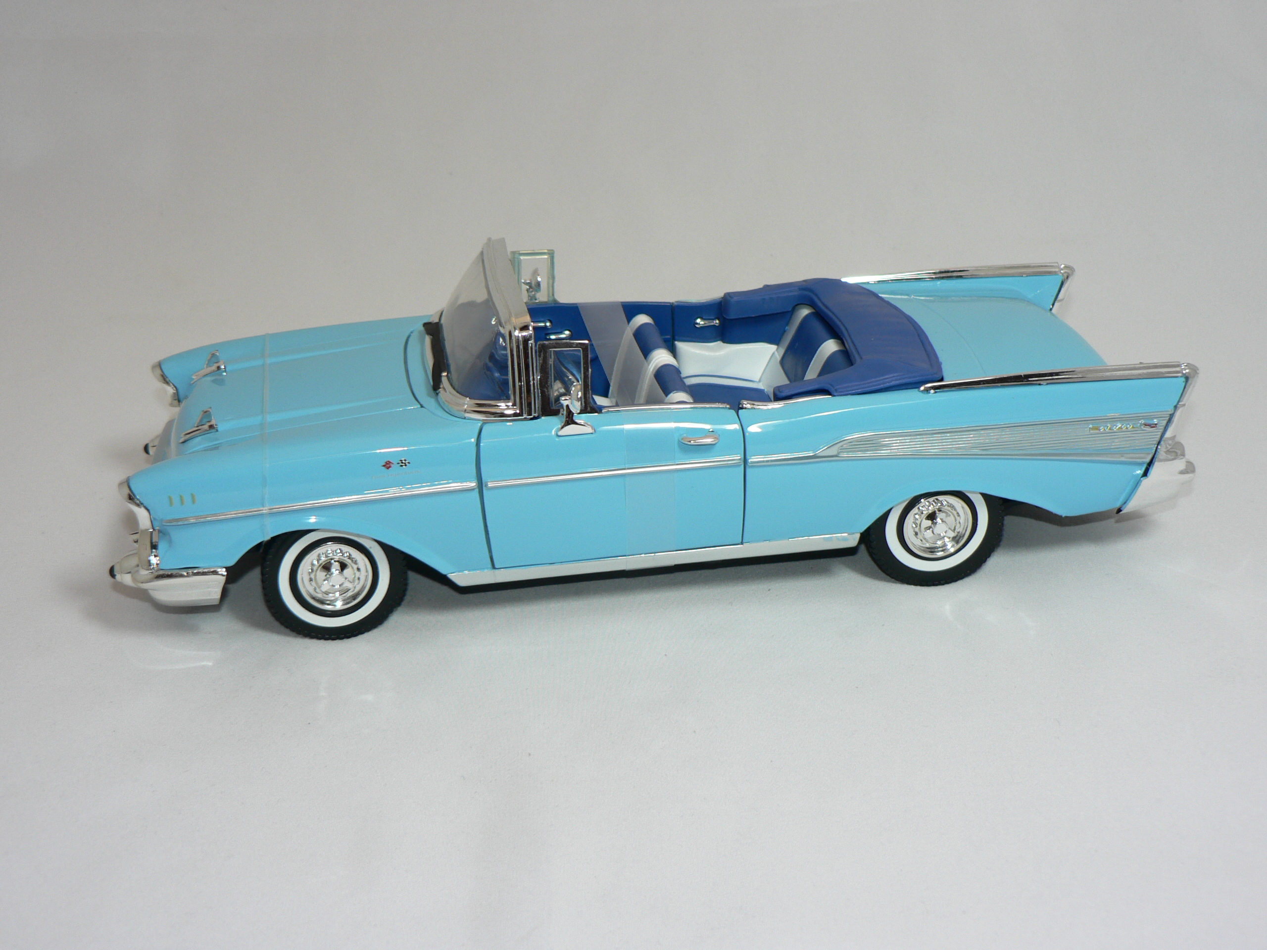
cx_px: 634
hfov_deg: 38.9
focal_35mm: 49
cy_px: 475
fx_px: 1793
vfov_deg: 29.7
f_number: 2.8
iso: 80
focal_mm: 8.1
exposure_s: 1/60
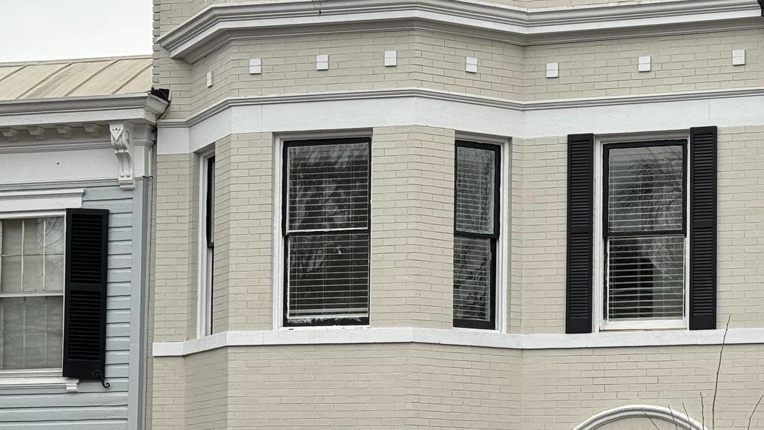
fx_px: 2107
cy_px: 394
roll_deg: -0.7
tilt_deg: +4.1
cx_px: 488
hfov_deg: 20.5
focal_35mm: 104
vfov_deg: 11.6
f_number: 1.78
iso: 64
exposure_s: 1/633
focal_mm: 6.86
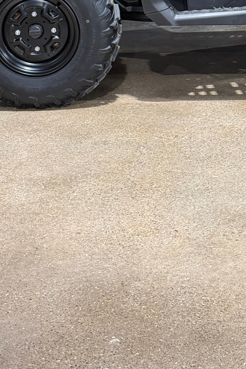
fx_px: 1137
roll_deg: +0.0
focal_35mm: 111
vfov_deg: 17.8
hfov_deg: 12.3
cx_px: 212
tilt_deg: -8.1
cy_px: -35
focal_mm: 6.76
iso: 160
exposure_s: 1/60
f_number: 1.78
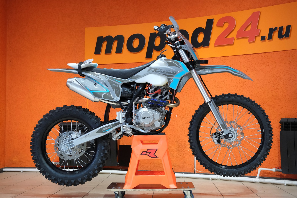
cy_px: 99
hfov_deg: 36.9
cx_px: 148
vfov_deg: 25.1
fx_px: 446
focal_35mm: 54
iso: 2000
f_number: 4
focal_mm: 35.8
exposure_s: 1/100
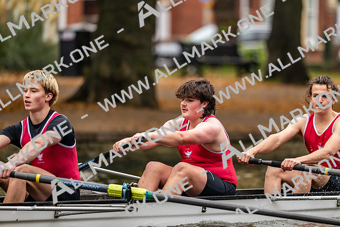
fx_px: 3778
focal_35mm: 400
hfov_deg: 5.2
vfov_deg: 3.4
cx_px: 170
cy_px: 114
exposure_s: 1/2000
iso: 2500
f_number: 4.5
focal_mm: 400
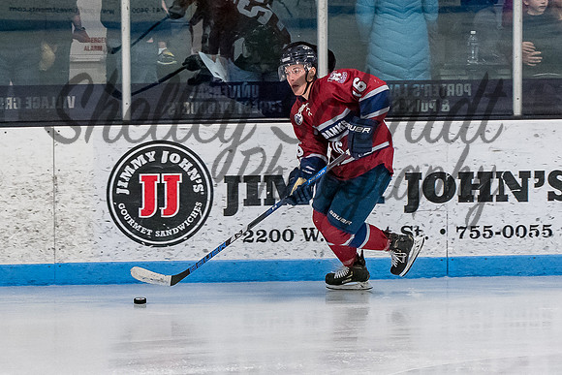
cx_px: 309
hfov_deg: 7.5
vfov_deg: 5.0
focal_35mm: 276
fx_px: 4307
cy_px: 136
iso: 2500
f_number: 3.5
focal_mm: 90
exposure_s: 1/800
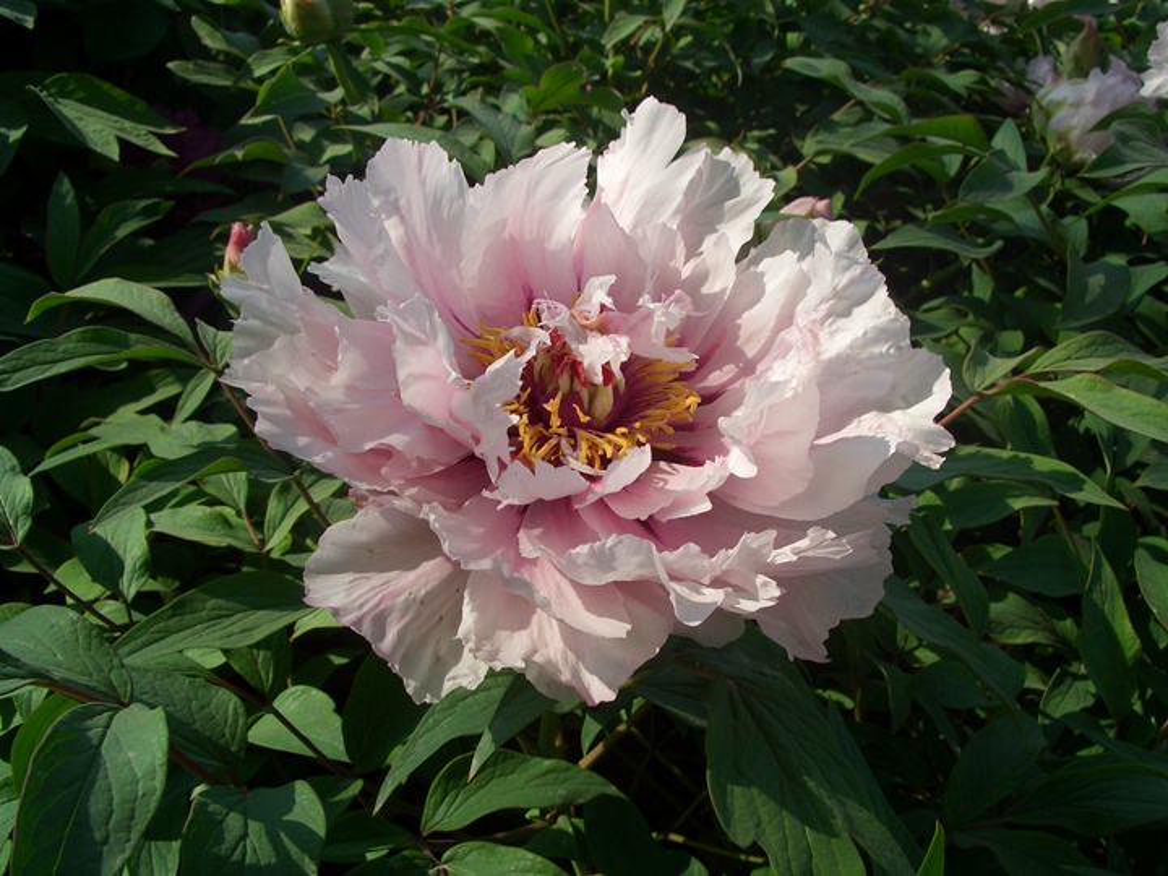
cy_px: 438
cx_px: 584
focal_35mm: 35
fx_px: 1181
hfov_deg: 52.6
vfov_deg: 40.7
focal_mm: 5.8
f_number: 4.3
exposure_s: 1/400
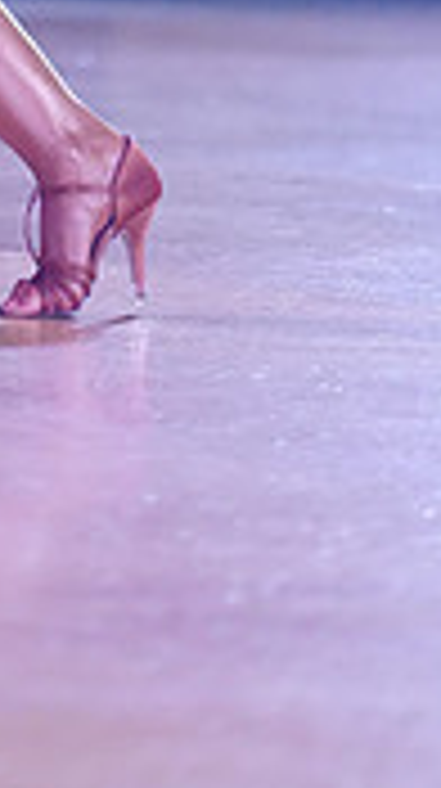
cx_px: -191
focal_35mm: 608
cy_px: -468
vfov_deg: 3.5
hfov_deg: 2.0
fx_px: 12682
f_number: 2.8
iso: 6400
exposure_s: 1/400
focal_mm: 175
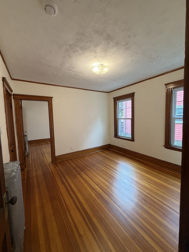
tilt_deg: -3.3
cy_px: 126
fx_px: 102
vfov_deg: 102.1
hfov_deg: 85.7
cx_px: 94
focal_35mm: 14
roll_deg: +1.8
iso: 250
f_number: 2.2
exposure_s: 1/120
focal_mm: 2.22
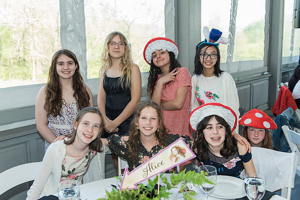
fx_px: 301
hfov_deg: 52.9
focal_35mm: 36
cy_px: 96
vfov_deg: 36.8
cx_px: 148
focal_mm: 34
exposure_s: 1/160
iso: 400
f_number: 4.5
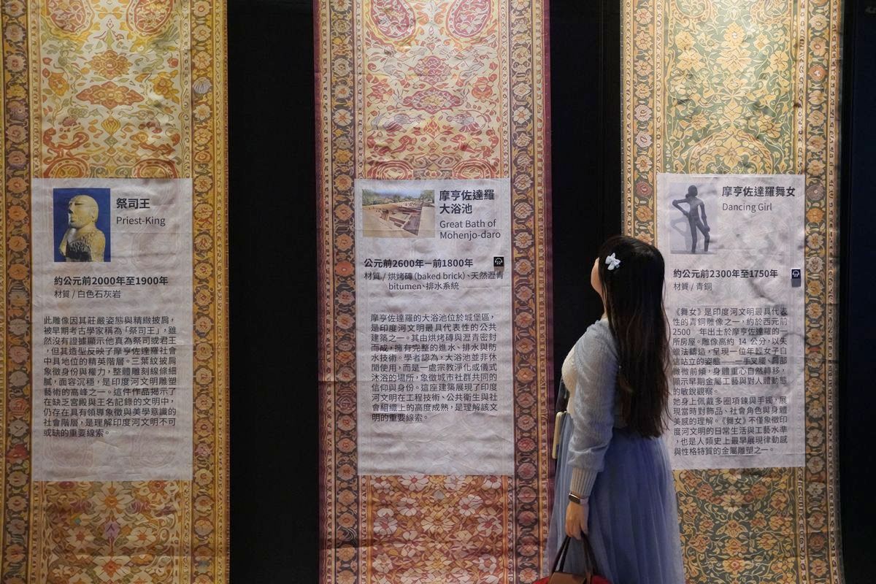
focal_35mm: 38
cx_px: 438
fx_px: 925
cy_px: 292
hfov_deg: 50.7
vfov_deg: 35.1
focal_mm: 38
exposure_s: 1/80
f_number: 2.8
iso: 12800
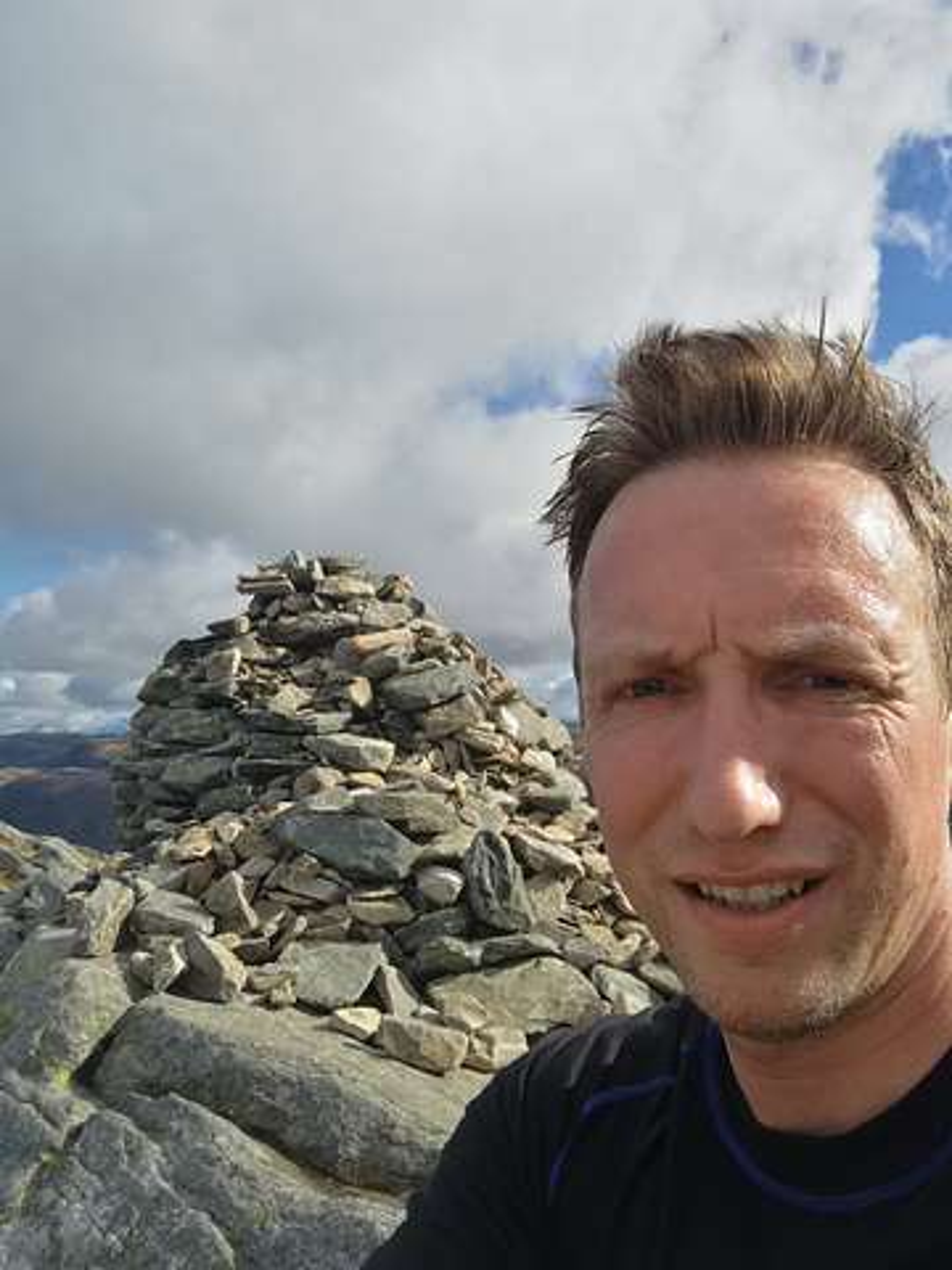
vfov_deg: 67.3
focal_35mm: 26
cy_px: 635
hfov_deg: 53.1
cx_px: 476
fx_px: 953
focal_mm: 3.38
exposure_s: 1/1258
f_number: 2.4
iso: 50
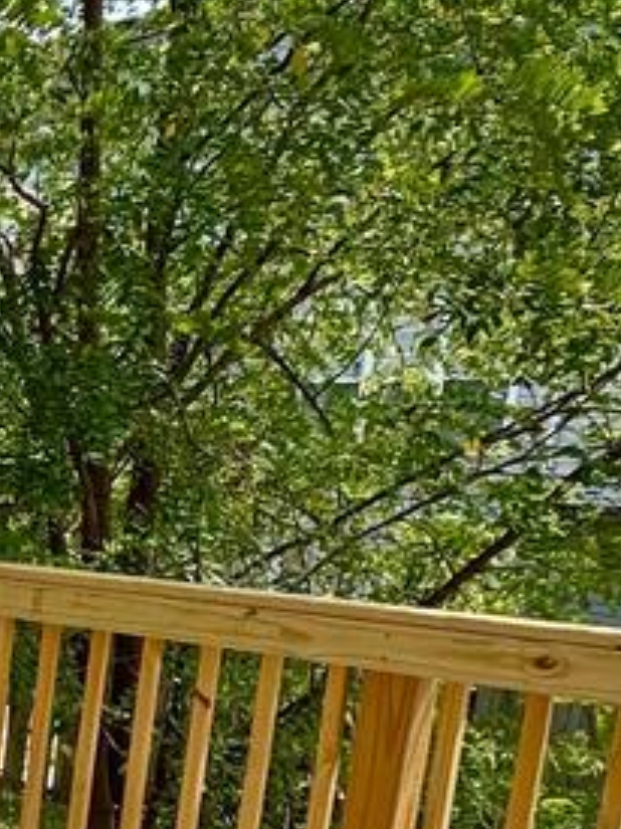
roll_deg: -3.0
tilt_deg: -8.4
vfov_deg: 33.9
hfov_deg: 19.7
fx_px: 1317
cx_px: -497
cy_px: 669
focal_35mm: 55
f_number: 2.2
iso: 50
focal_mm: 2.22
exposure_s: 1/1143
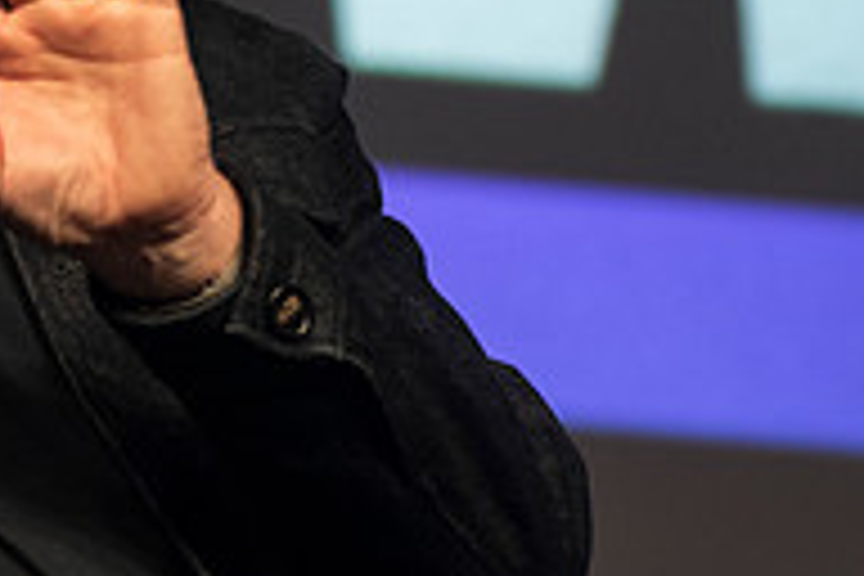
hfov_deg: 3.5
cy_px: -262
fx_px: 14279
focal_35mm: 595
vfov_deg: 2.3
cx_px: 133
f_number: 4
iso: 1250
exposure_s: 1/320
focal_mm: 160
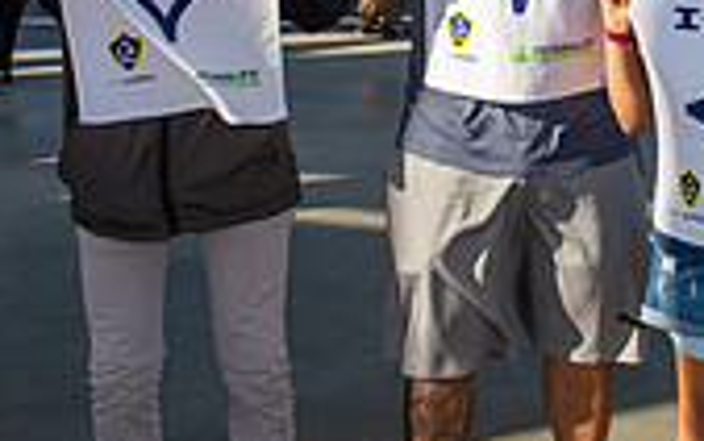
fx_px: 1613
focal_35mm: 84
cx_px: 637
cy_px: 44
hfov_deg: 23.9
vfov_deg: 15.4
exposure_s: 1/1250
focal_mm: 24
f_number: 5.6
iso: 200
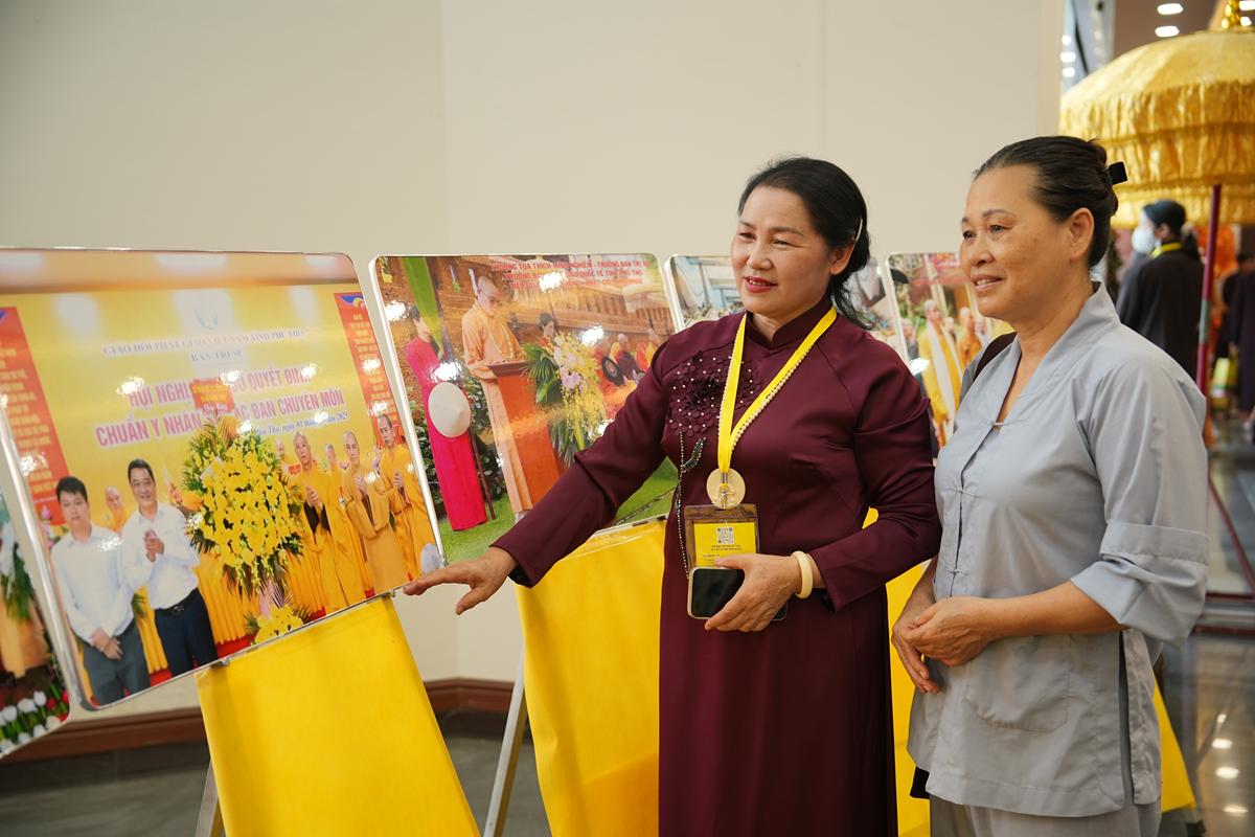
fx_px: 1464
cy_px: 418
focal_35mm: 42
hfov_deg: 46.4
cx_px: 628
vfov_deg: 31.9
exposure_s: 1/125
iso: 250
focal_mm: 42
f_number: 2.8
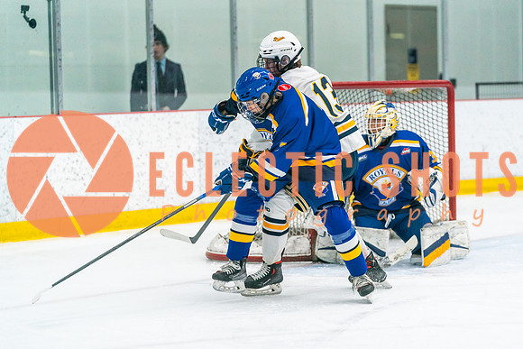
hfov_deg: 14.5
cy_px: 198
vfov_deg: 9.7
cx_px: 297
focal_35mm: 141
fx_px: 2048
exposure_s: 1/1250
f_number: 2.8
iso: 3200
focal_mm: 124
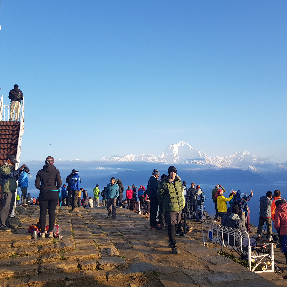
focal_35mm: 31
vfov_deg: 52.5
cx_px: 168
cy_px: 143
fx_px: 291
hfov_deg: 52.3
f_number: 1.7
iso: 40
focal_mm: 4.2
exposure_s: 1/686
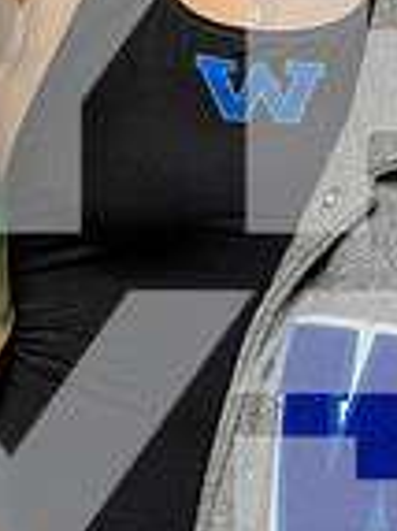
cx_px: 174
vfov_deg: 8.4
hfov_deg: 6.3
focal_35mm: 234
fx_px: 3584
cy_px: 39
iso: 1600
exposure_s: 1/250
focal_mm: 60
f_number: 4
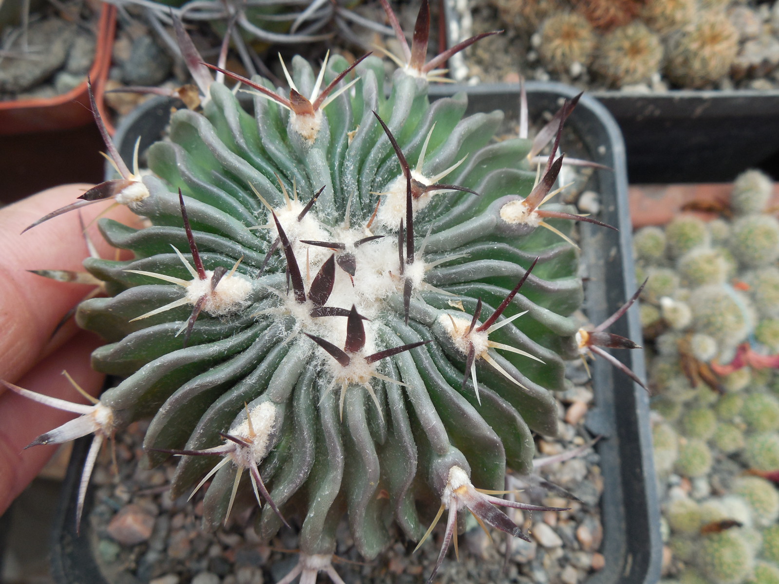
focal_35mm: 31
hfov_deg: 58.4
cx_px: 390
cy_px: 292
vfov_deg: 45.4
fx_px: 698
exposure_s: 1/125
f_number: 3.6
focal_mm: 5.6
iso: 125
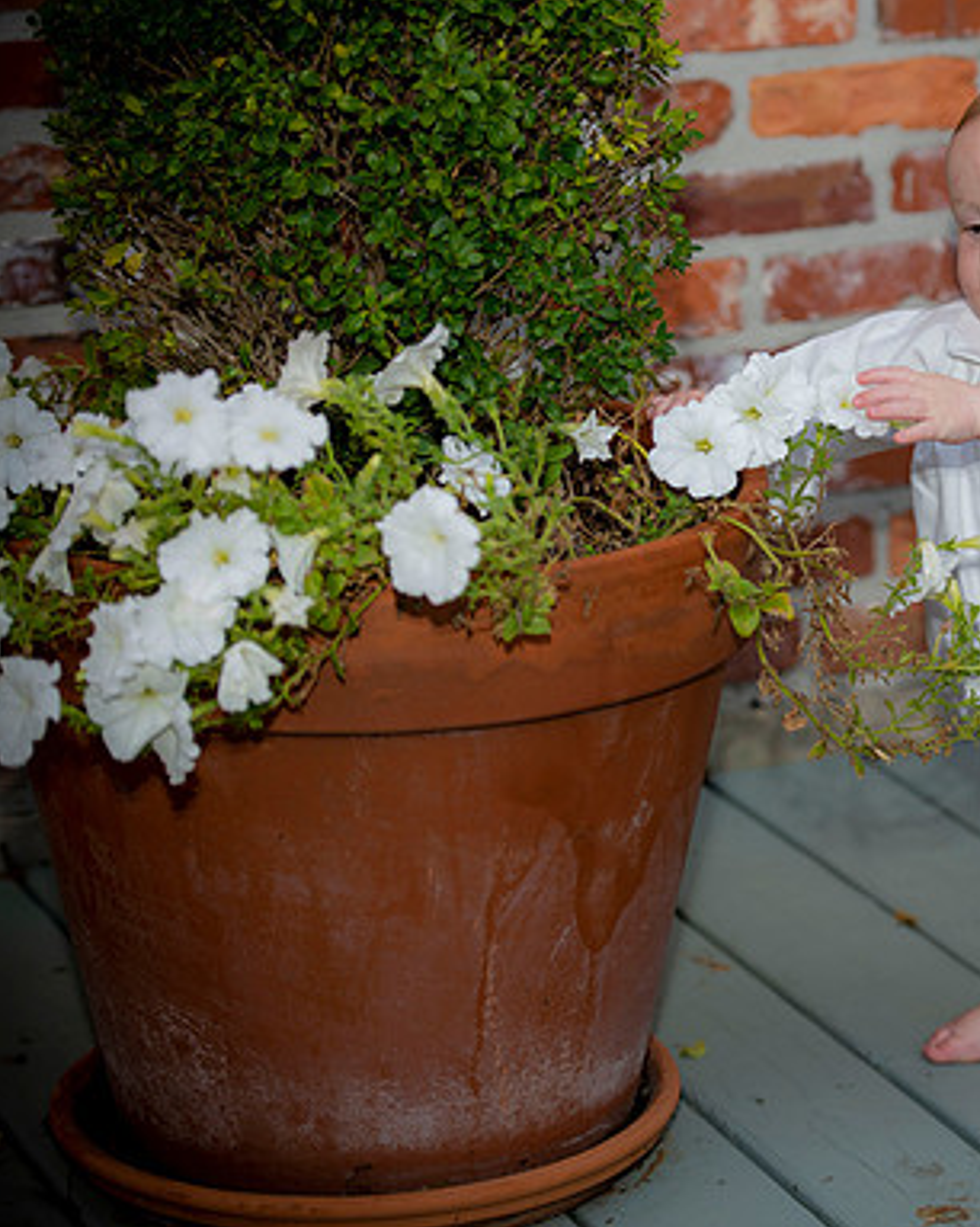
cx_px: 916
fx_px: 5152
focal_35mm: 142
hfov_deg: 10.8
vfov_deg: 13.6
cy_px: 615
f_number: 3.2
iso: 50
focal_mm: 100
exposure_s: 1/250
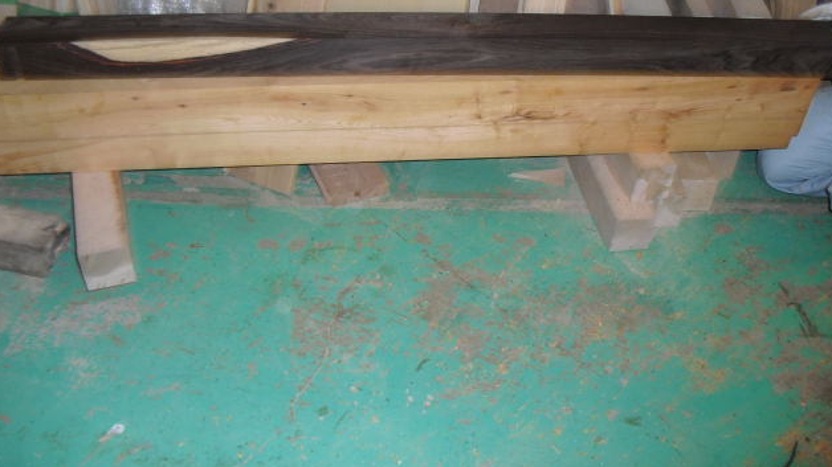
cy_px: 209
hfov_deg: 50.5
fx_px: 882
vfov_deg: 29.7
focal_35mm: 40
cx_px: 417
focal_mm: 6.3
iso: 200
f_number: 3.1
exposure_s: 1/60
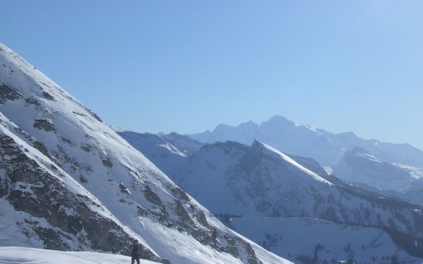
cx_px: 212
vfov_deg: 15.0
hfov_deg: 23.8
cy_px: 149
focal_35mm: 87
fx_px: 1003
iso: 100
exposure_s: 1/1377
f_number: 4
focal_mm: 12.3
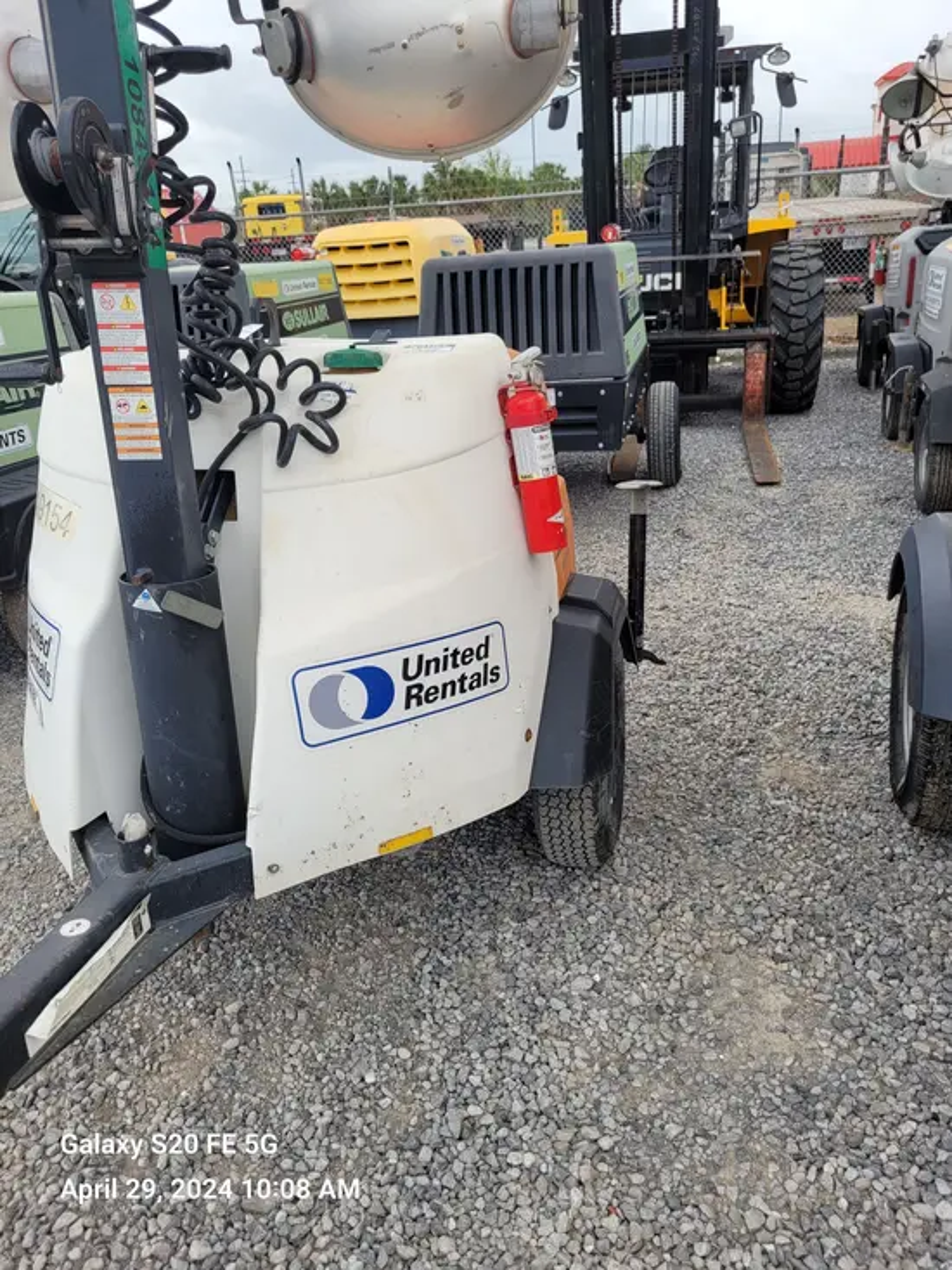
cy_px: 635
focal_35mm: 26
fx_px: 953
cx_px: 476
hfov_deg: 53.1
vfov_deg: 67.3
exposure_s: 1/994
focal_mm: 5.4
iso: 40
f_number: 1.8
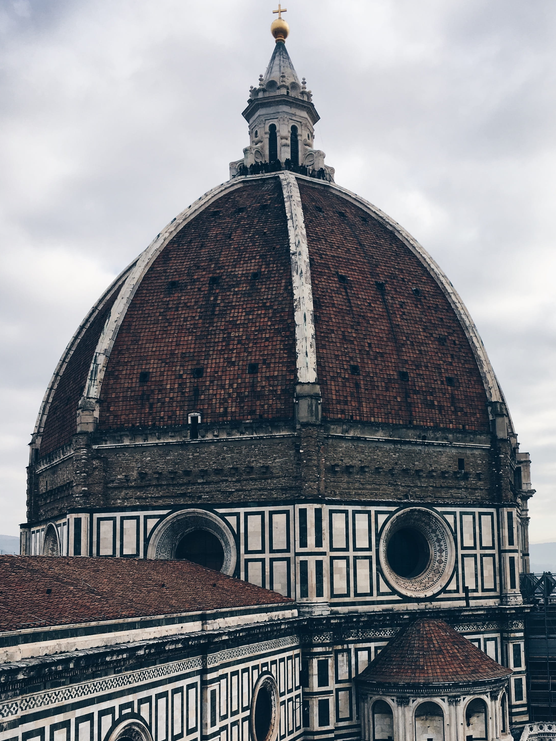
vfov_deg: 46.3
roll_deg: +2.7
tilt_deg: +6.5
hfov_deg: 35.6
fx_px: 857
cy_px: 476
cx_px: 372
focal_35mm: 40
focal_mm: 4.15
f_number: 2.2
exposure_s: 1/646
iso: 25
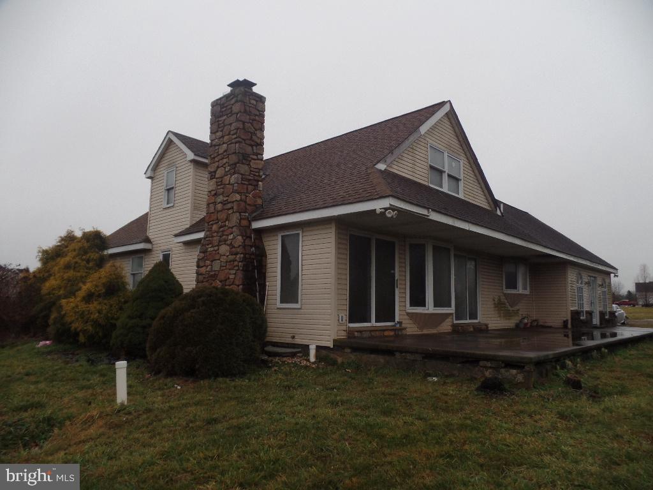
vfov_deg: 58.9
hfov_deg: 73.9
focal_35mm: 23
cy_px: 245
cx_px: 326
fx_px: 434
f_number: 2.8
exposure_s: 1/30
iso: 160
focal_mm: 4.1
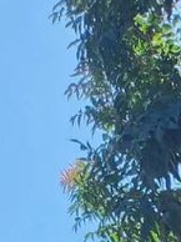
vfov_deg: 8.8
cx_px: 373
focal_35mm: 162
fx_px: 1132
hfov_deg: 8.6
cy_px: 835
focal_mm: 5.4
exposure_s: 1/661
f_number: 1.8
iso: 20
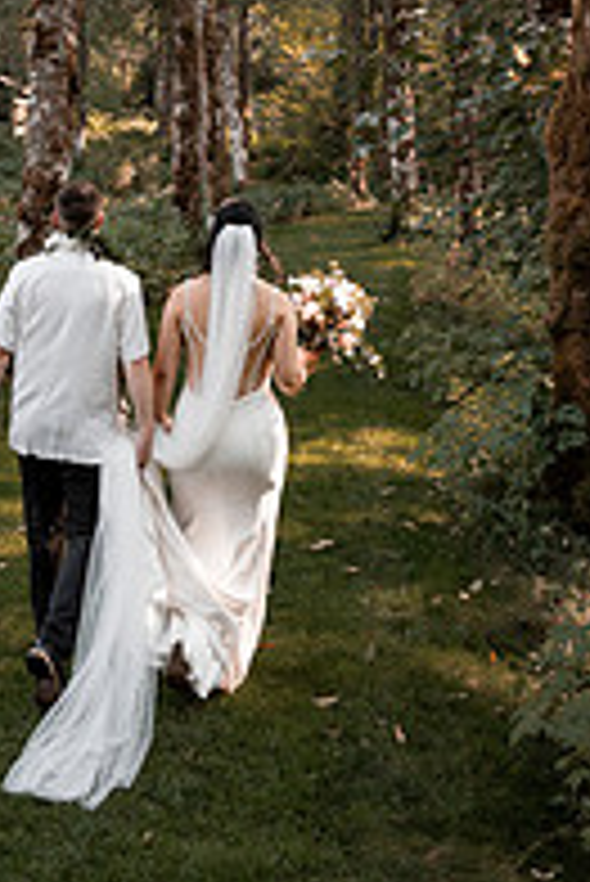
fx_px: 1350
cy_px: -50
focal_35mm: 55
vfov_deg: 32.5
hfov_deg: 24.1
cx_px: 86
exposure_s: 1/800
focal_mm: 24
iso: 320
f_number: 2.8
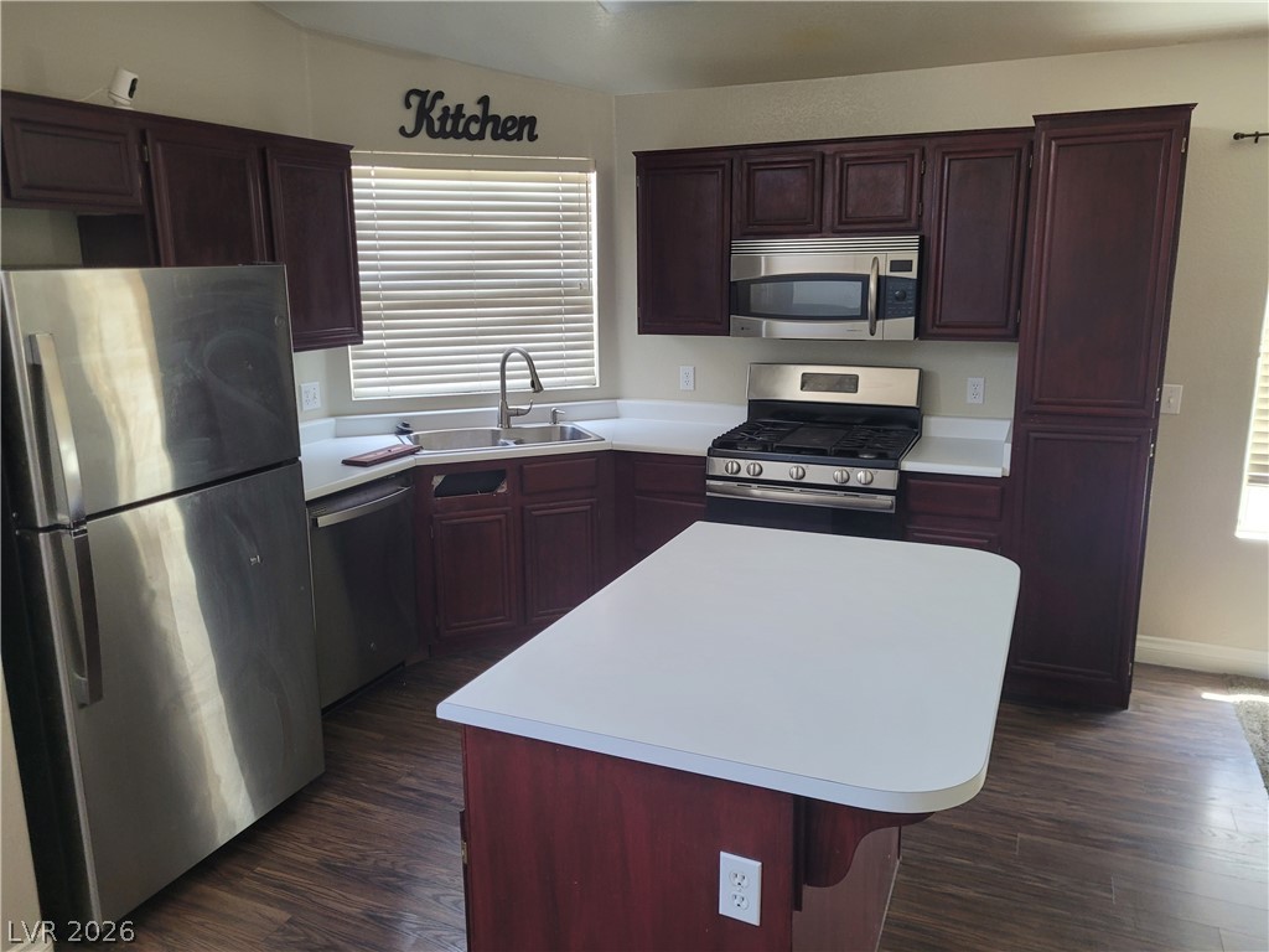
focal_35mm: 26
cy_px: 476
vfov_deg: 53.1
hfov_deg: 67.3
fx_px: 953
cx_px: 634
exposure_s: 1/40
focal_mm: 5.4
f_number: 1.8
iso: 200
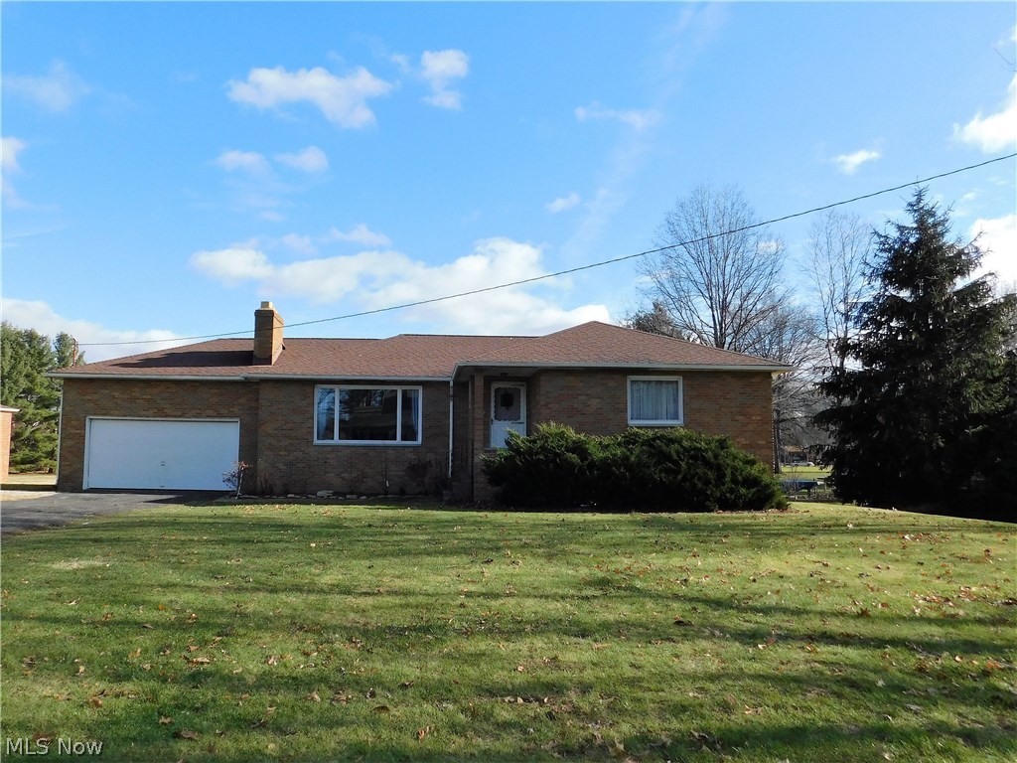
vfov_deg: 58.9
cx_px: 508
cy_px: 382
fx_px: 676
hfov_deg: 73.9
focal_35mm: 23
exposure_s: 1/1250
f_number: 3
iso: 125
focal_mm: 4
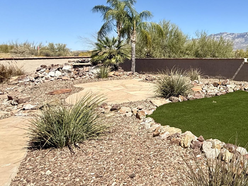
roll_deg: +0.3
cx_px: 263
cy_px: 55
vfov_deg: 45.7
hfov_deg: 46.8
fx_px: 215
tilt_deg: -0.4
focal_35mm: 30
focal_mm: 2.22
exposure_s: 1/1901
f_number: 2.2
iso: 50
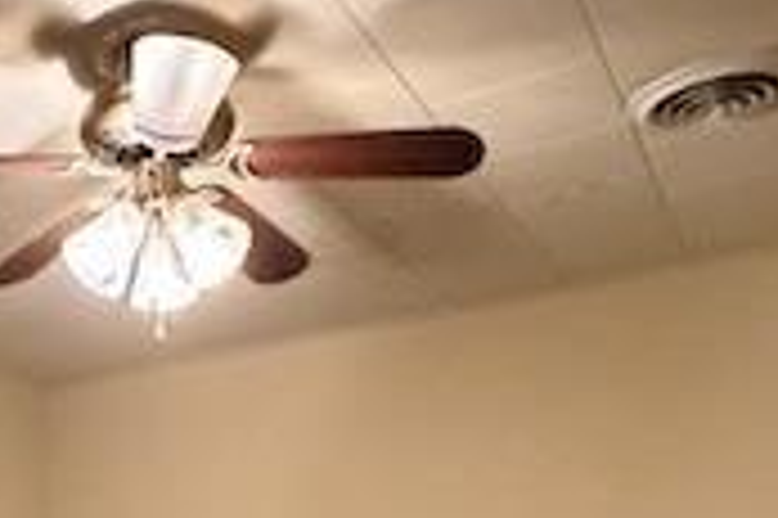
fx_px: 1166
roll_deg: +2.2
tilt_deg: -8.7
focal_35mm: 54
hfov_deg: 35.1
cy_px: 824
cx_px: 103
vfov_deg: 20.5
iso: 1000
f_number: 2.2
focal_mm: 2.22
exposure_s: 1/60
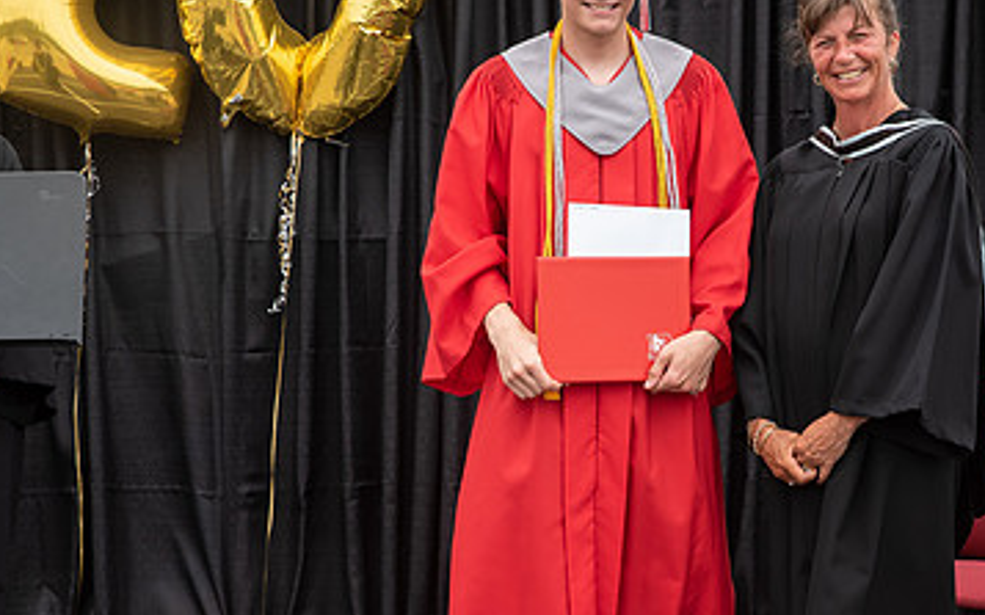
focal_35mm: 99
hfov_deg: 20.9
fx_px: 2657
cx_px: 683
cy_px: 366
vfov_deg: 13.2
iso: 500
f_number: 5.6
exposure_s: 1/640
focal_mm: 56
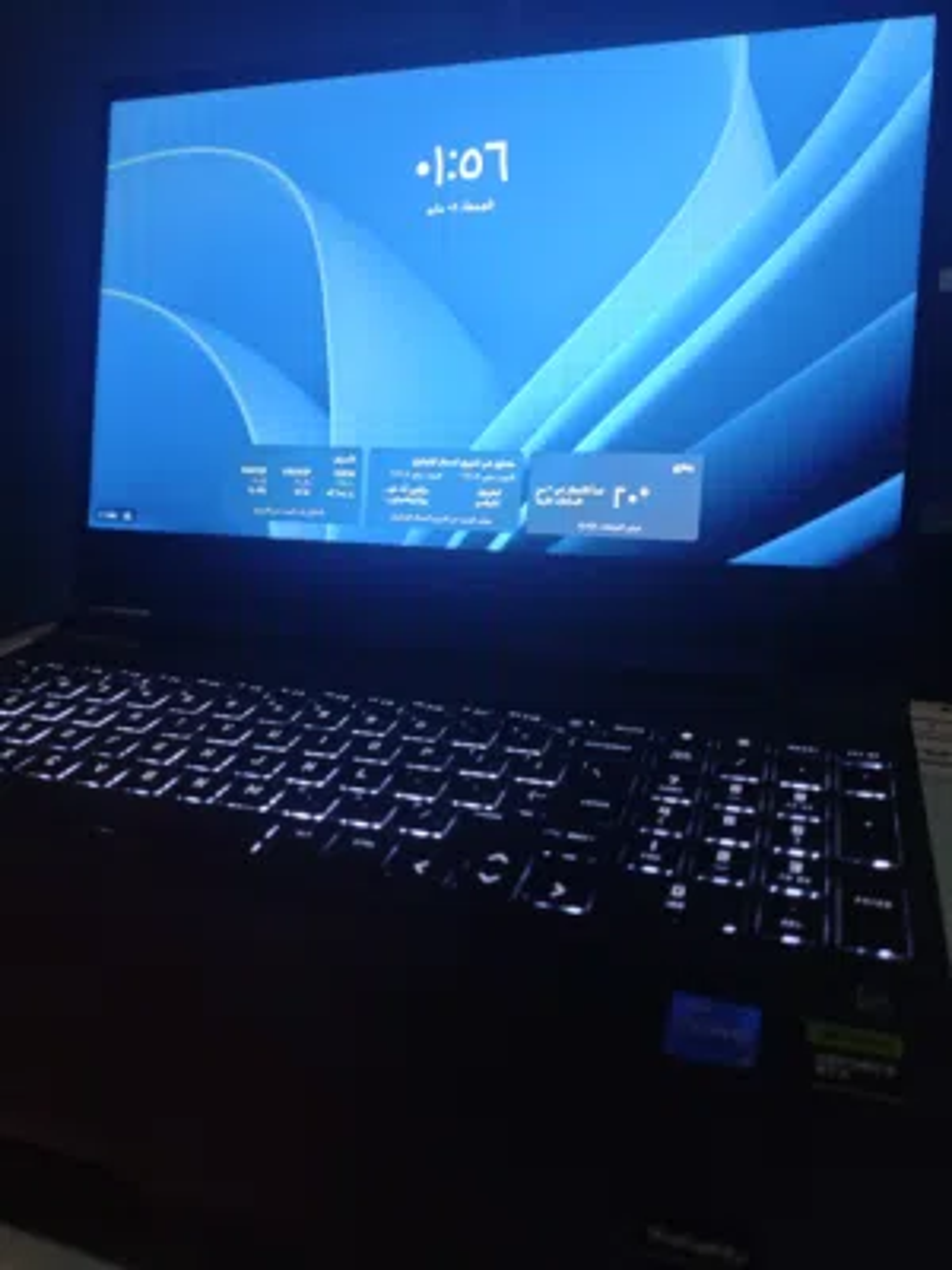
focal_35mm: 26
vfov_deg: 67.3
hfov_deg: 53.1
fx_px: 953
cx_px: 476
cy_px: 635
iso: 125
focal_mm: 4.94
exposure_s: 1/33.3
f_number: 1.59
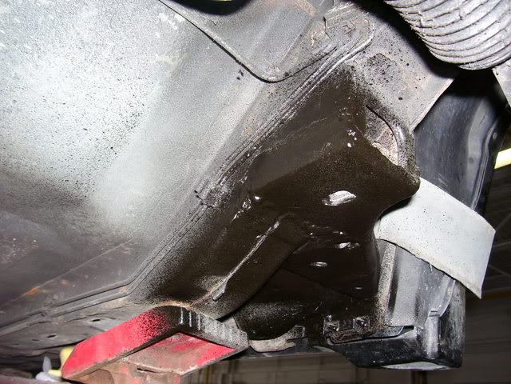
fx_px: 502
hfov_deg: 54.0
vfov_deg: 41.8
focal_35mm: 34
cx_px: 256
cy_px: 192
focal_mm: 5.6
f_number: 2.7
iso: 80
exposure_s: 1/60
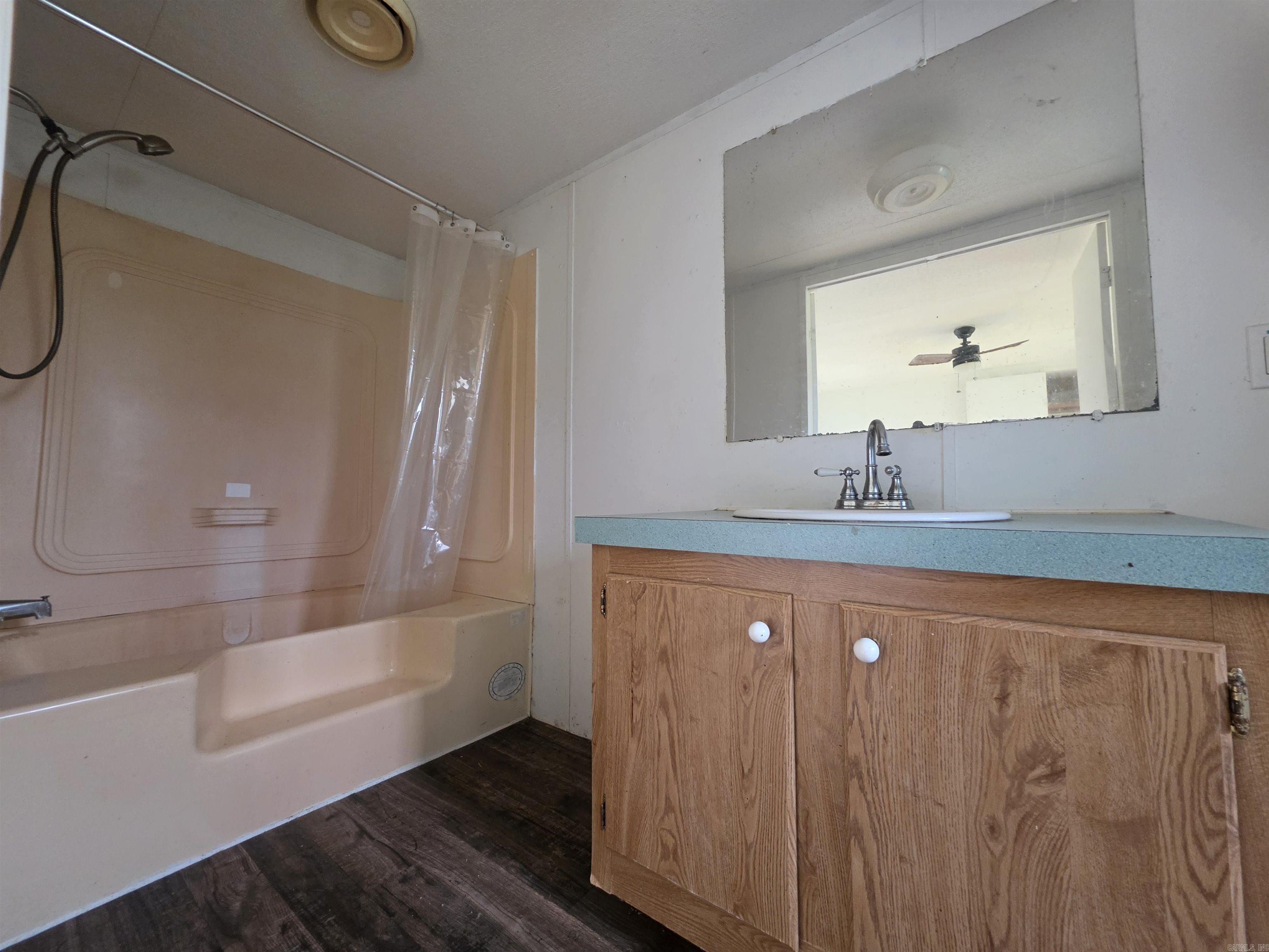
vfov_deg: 89.9
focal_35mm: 13
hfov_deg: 106.2
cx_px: 634
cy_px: 476
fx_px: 477
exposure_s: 1/60
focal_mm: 2.2
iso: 400
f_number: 1.9
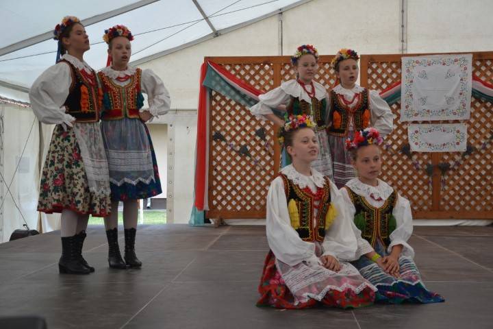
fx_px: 863
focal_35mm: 63
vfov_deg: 21.6
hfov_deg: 31.9
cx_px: 246
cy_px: 164
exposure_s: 1/30
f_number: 4.8
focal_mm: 42
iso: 400
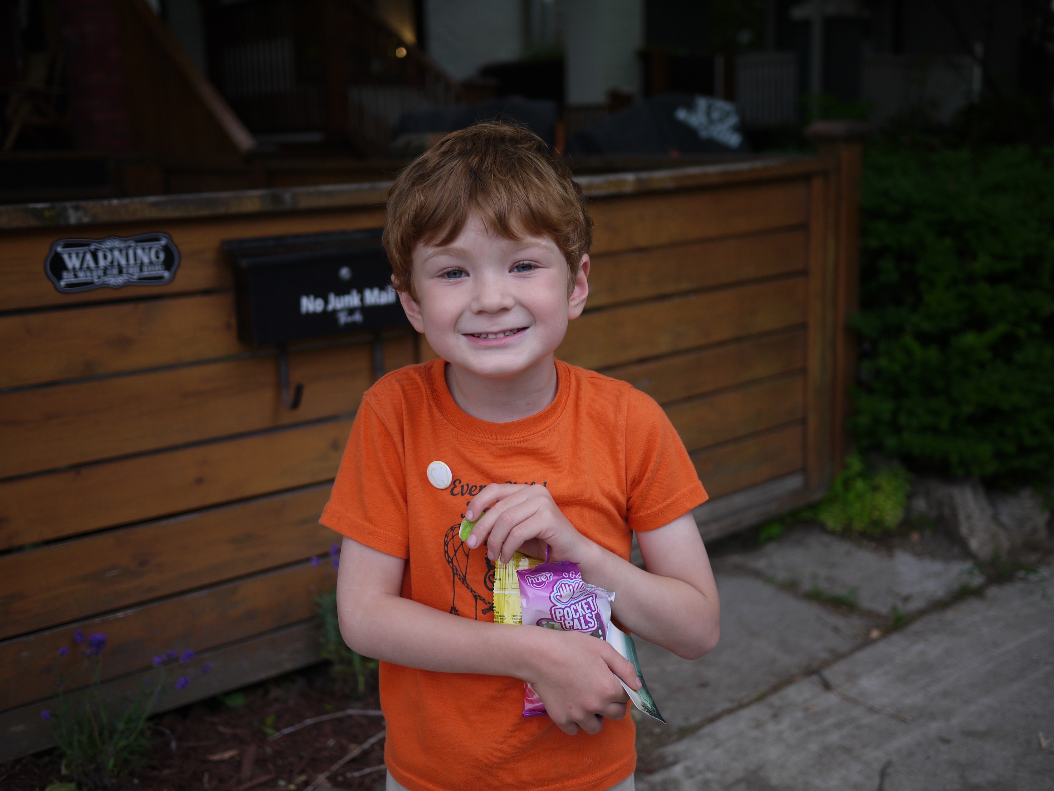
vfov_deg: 36.0
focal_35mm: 40
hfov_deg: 46.8
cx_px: 527
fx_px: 1218
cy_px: 396
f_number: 1.8
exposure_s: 1/800
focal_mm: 20
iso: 100
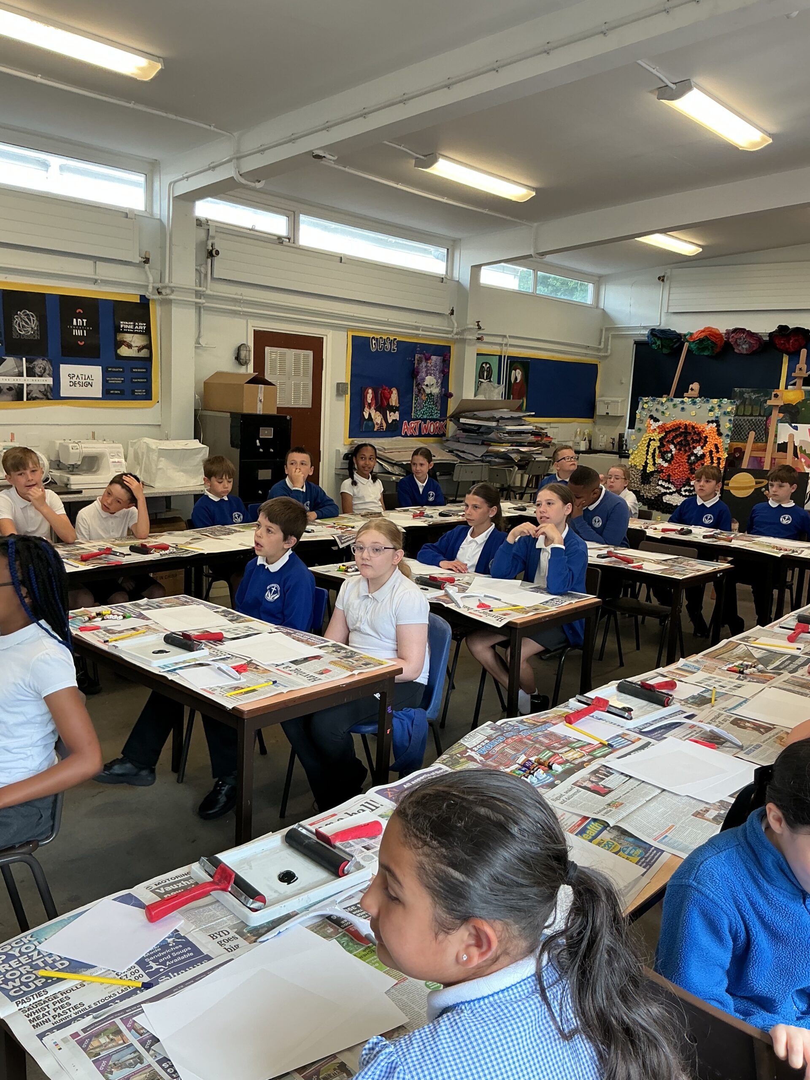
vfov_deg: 61.7
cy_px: 540
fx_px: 905
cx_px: 405
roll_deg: -1.6
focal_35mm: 29
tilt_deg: -10.4
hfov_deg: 48.2
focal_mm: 3
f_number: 1.8
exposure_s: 1/60
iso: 40
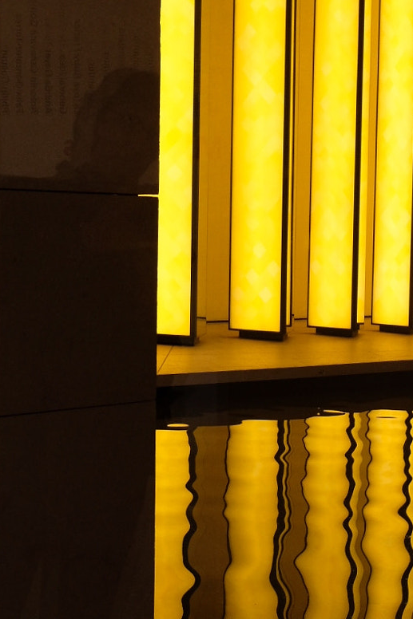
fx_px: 1136
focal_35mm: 66
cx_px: 391
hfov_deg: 20.1
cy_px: 319
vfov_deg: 30.5
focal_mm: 21.4
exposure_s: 1/320
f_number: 3.2
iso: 1250
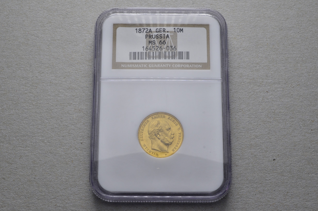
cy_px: 106
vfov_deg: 28.0
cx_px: 159
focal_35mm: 48
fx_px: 423
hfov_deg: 41.2
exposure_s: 1/250
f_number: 14
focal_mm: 32
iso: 400
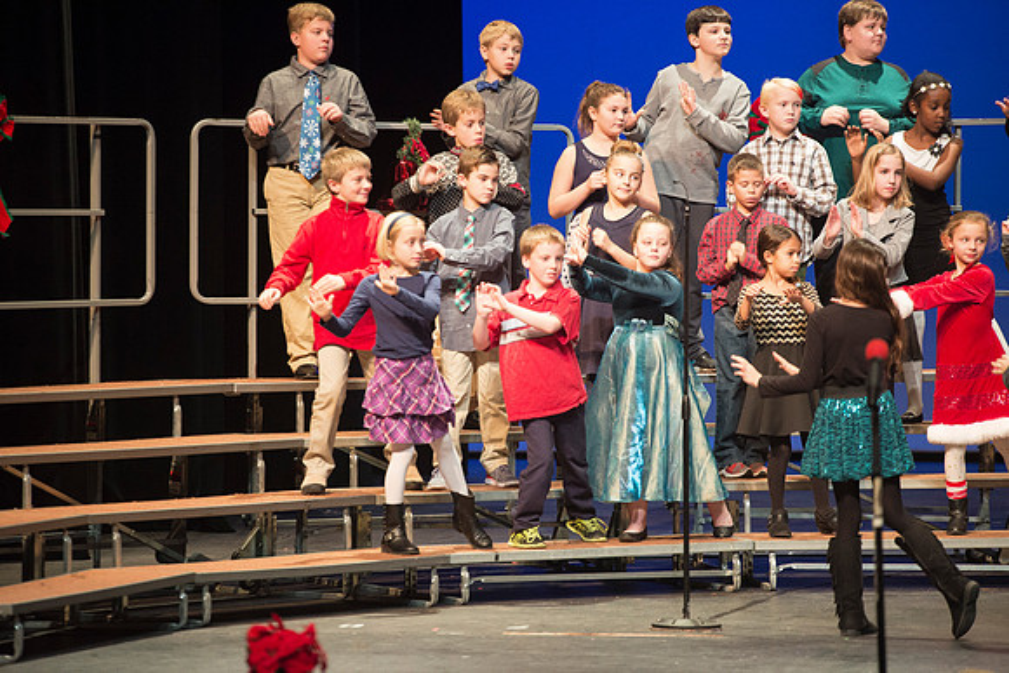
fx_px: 5607
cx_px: 504
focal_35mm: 200
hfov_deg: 10.3
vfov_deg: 6.9
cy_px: 336
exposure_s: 1/125
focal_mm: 200
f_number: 2.8
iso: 2500
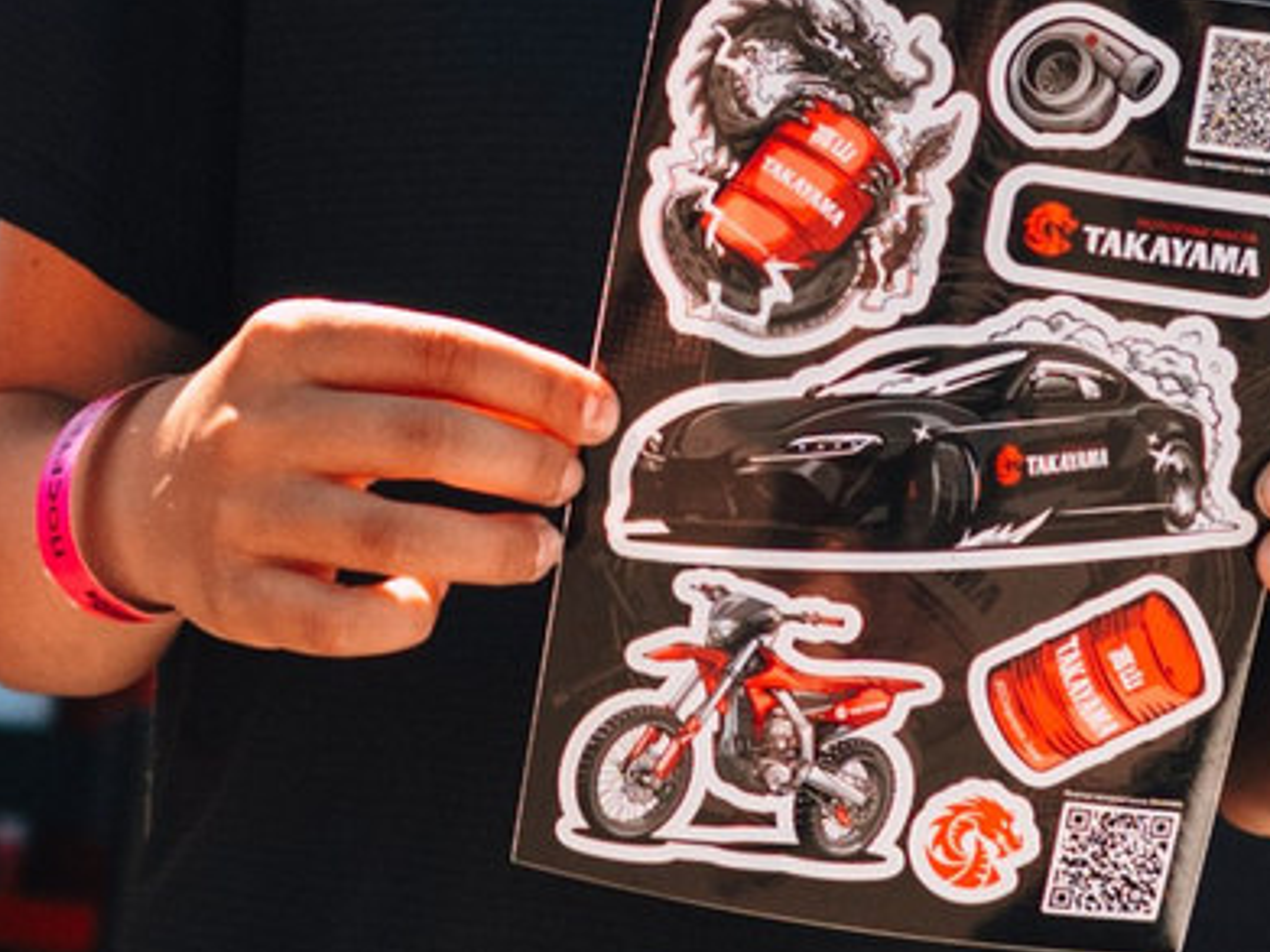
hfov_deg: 12.3
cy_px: 384
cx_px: 85
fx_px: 5832
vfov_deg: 9.3
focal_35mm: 159
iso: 900
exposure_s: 1/8000
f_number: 2.5
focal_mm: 24
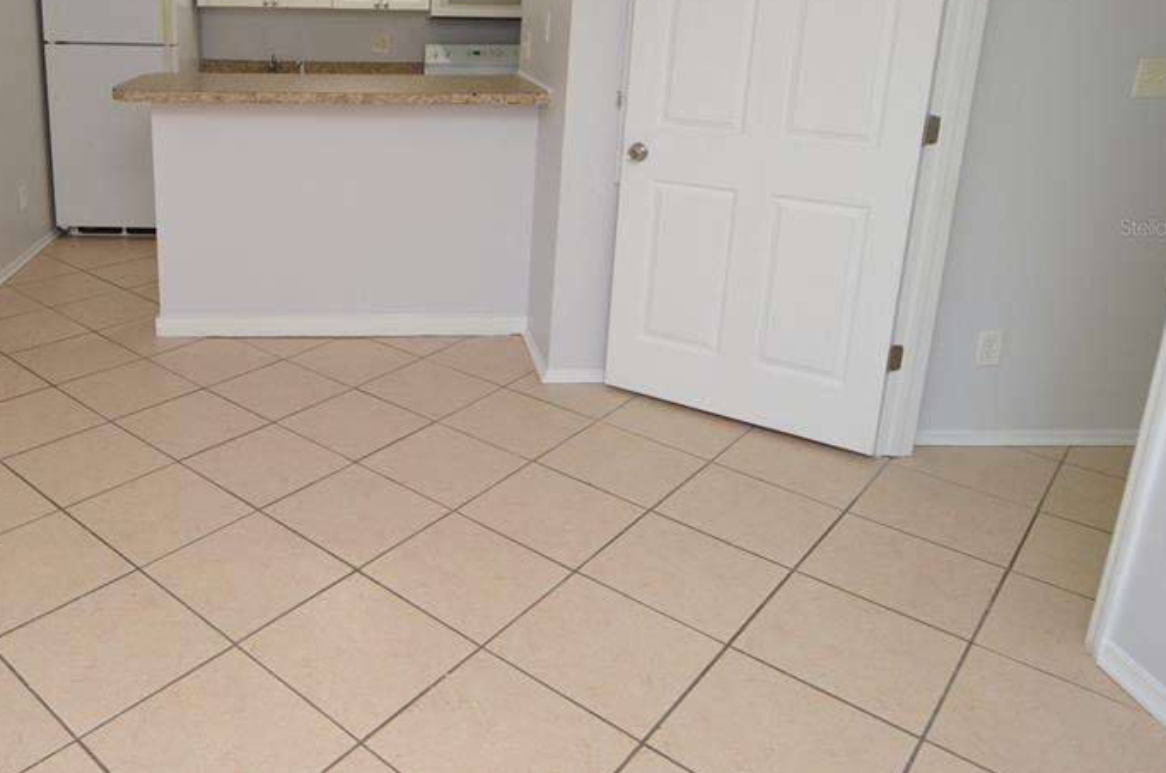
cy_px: 227
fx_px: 873
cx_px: 343
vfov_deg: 46.6
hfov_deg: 64.8
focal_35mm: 27
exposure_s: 1/60
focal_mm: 12
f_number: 4
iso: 560
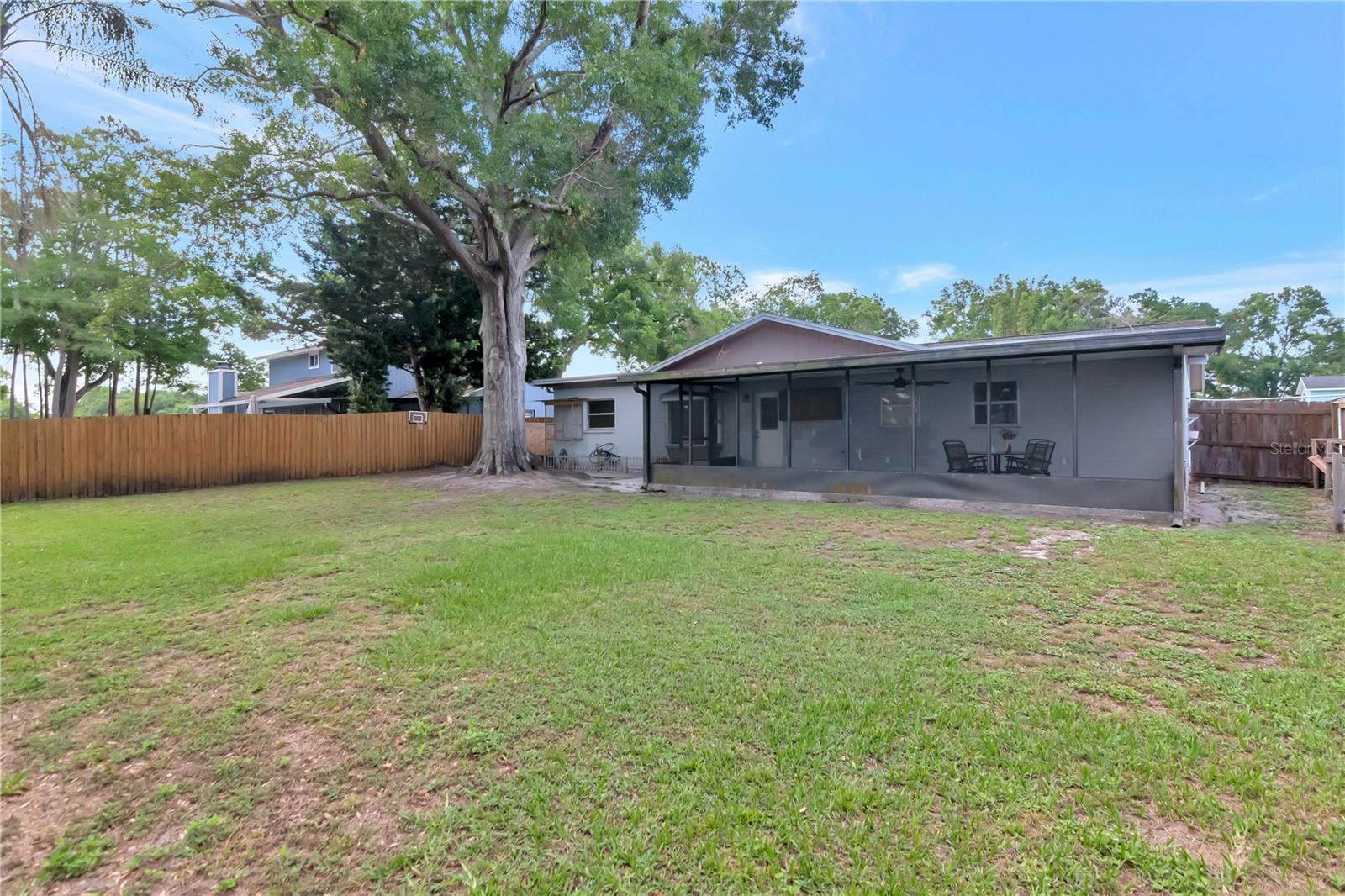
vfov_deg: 72.0
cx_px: 672
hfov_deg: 95.0
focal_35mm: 16
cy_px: 448
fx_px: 616
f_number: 6.3
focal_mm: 11
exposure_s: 1/1000
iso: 1250
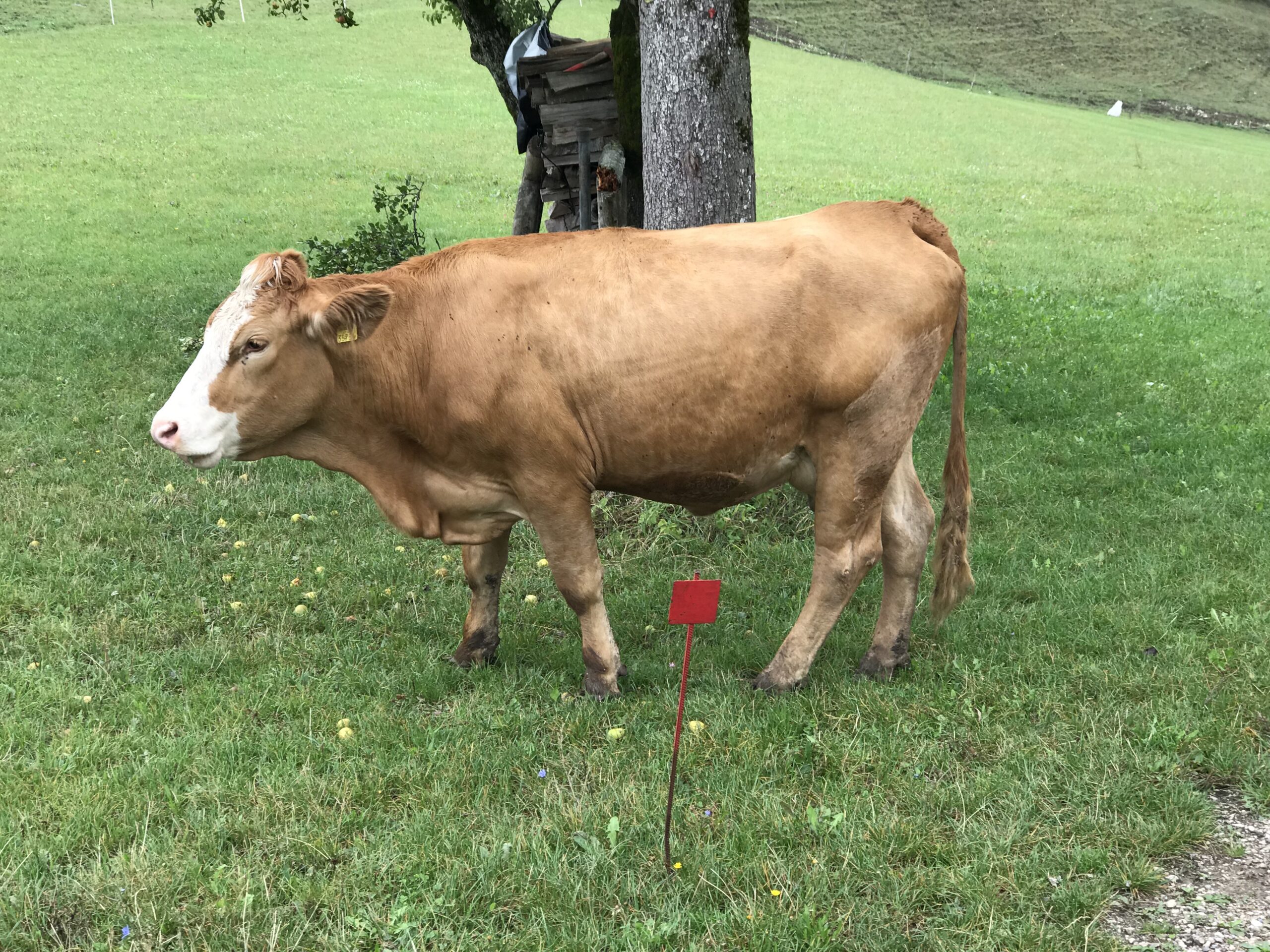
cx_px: 635
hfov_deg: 33.8
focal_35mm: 57
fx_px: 2091
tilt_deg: -13.5
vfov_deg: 25.7
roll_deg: +2.5
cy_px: 476
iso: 20
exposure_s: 1/145
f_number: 2.8
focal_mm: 6.6
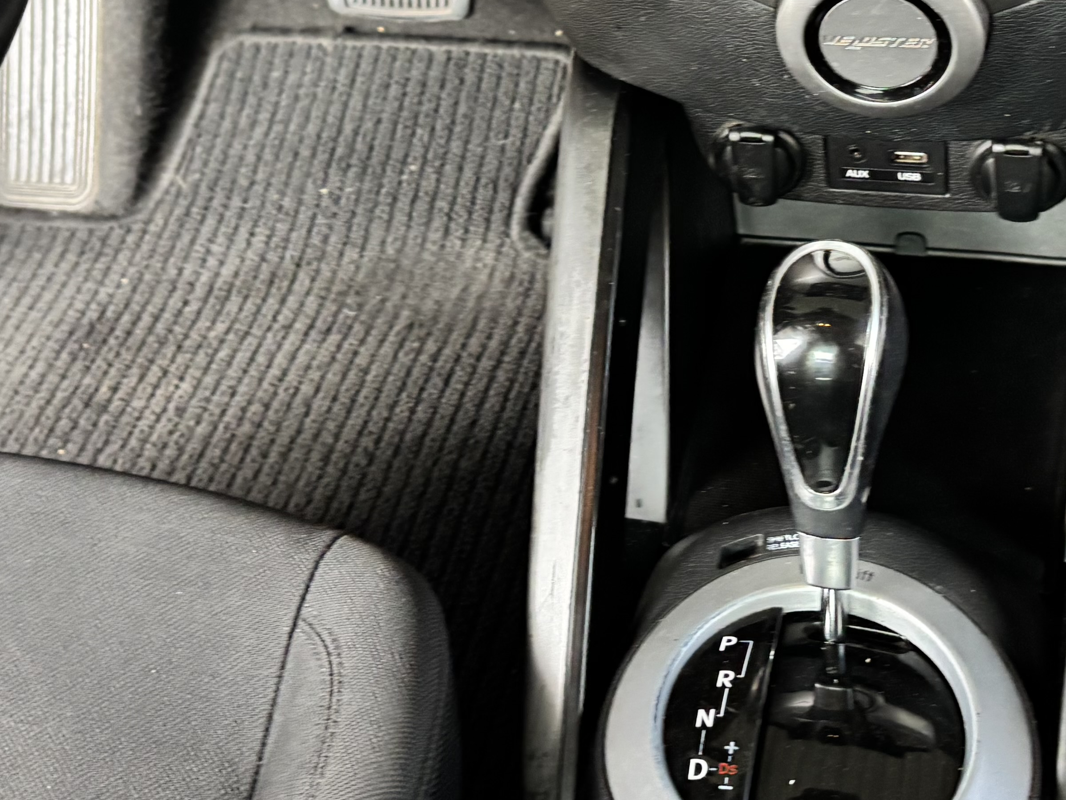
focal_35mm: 62
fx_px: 1910
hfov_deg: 31.2
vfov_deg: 22.7
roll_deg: +9.2
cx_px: 516
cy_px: -8
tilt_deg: -30.0
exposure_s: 1/60
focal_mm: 5.96
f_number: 1.6
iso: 320
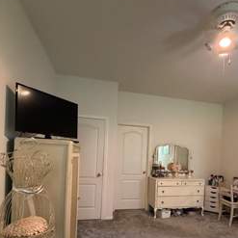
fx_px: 187
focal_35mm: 24
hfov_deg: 64.1
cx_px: 148
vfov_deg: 63.4
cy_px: 158
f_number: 2.2
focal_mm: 2.22
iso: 1000
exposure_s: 1/60
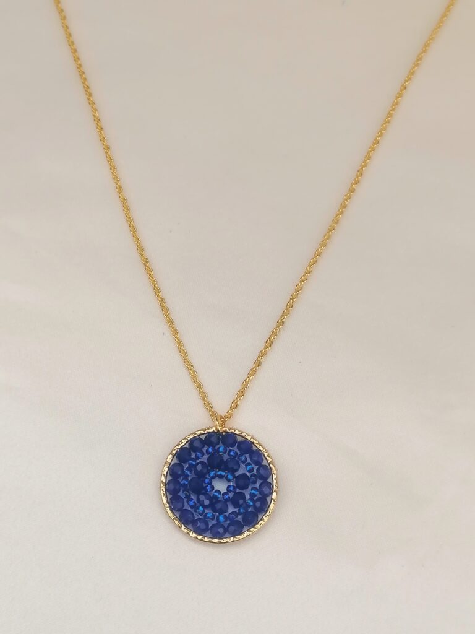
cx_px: 238
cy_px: 317
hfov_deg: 30.9
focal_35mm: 47
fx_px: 860
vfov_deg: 40.4
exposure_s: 1/50
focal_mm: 4.75
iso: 125
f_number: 1.8
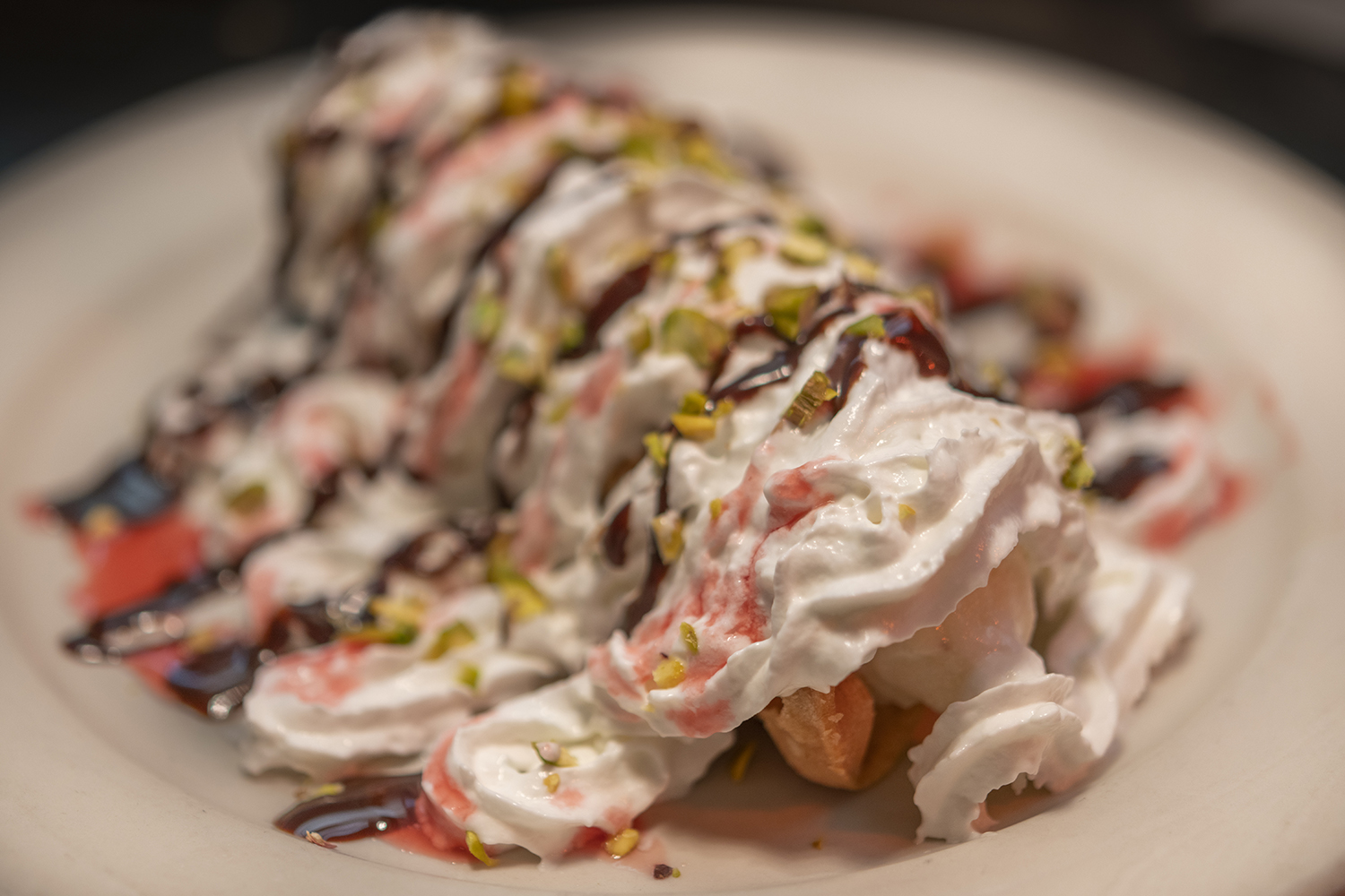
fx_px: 2241
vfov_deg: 22.6
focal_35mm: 60
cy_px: 448
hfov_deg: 33.4
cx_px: 672
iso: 80
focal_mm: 60
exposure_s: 1/320
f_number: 3
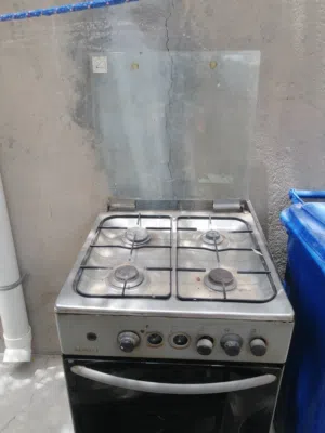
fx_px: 325
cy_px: 216
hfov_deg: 53.1
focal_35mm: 26
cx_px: 162
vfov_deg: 67.3
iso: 50
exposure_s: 1/216
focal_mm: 3.95
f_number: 1.8
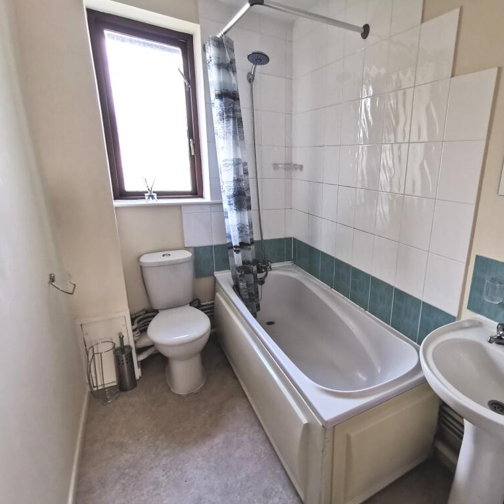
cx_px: 331
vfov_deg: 77.7
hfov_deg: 75.5
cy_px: 251
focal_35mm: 19
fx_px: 313
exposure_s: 1/60
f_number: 2.2
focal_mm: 2.35
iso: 200
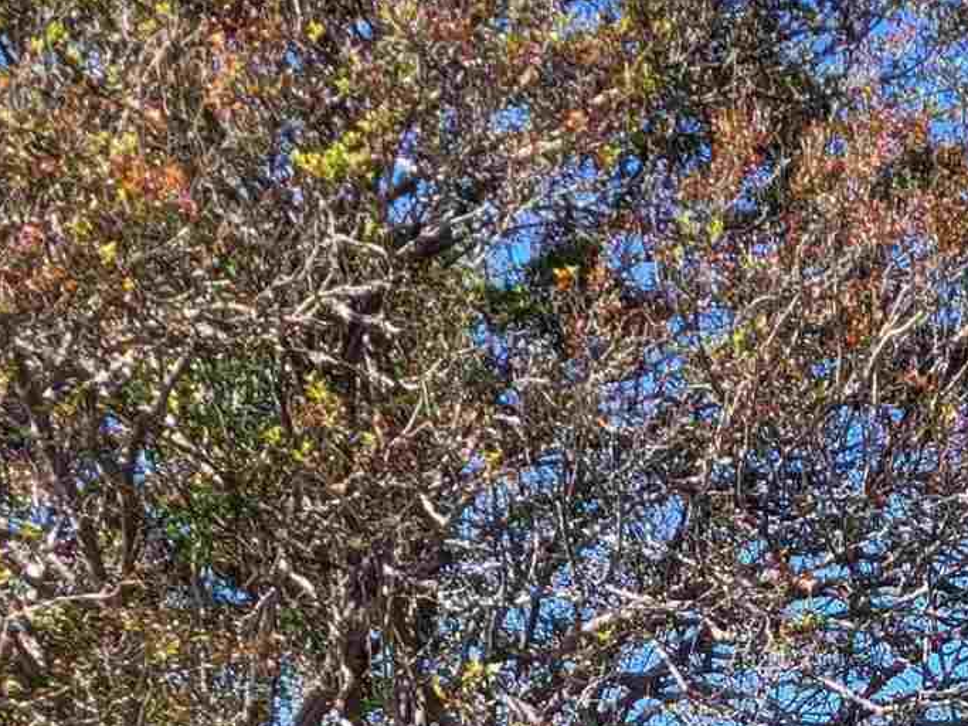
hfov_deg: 16.4
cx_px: 1006
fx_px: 3271
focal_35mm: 117
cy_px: 1334
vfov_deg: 11.7
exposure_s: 1/1041
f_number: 1.8
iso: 40
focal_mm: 5.4
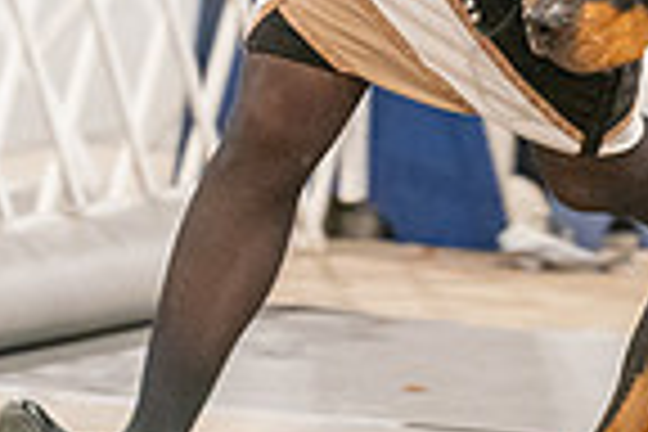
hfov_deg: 3.0
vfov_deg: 2.0
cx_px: 783
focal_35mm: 695
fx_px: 12509
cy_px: -178
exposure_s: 1/250
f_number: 3.2
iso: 6400
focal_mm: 173
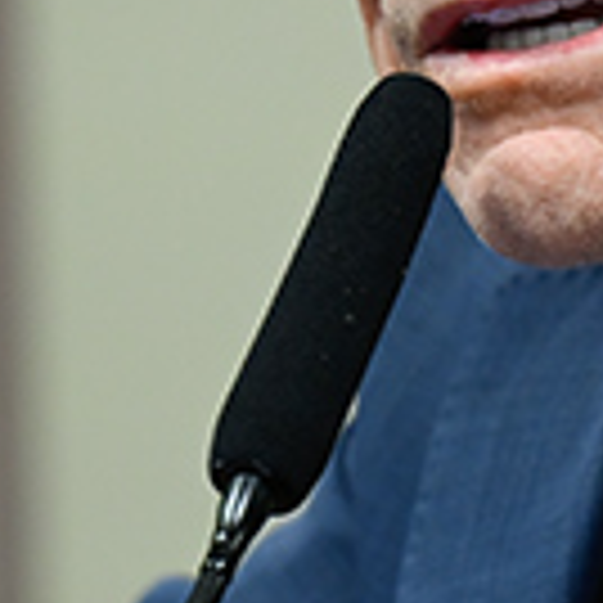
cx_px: 711
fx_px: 21502
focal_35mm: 1091
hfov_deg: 1.6
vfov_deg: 1.6
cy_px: 94
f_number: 2.8
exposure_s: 1/160
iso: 1000
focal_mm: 200
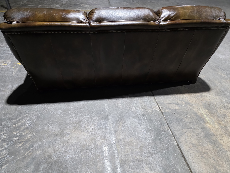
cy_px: 86
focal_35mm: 23
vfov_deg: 58.9
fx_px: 153
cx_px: 115
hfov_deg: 73.9
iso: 800
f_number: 1.7
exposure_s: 1/120
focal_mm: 6.3
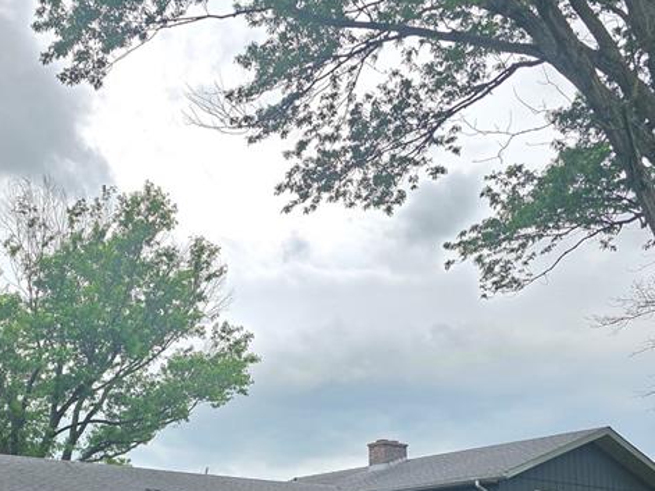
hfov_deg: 37.7
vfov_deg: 27.5
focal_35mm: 50
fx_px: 946
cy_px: 485
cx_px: 210
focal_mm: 6.3
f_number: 1.7
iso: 64
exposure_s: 1/180
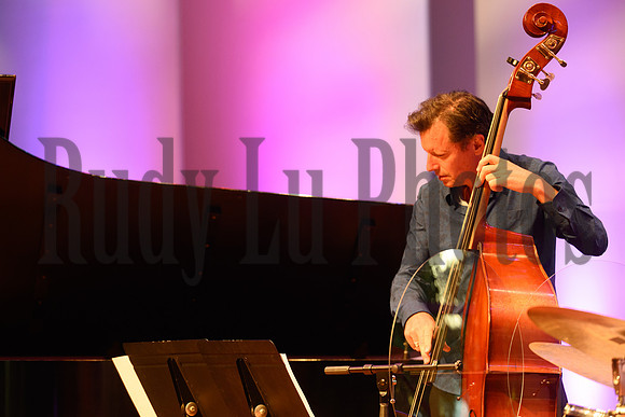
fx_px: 3473
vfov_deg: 6.9
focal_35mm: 200
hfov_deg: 10.3
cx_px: 312
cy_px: 208
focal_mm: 200
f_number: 4
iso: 1600
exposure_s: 1/160
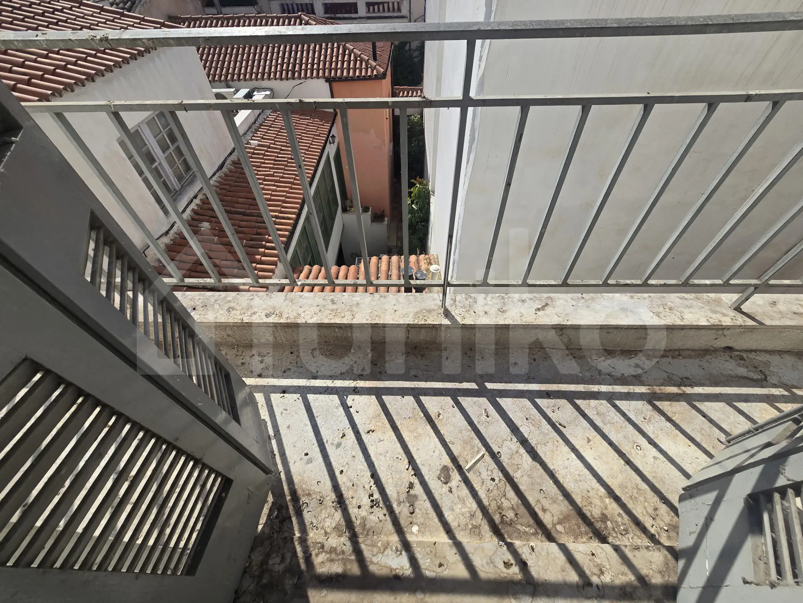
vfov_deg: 89.9
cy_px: 302
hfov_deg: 106.2
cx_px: 402
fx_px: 302
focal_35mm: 13
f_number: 2.2
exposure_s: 1/2679
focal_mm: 2.2
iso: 50
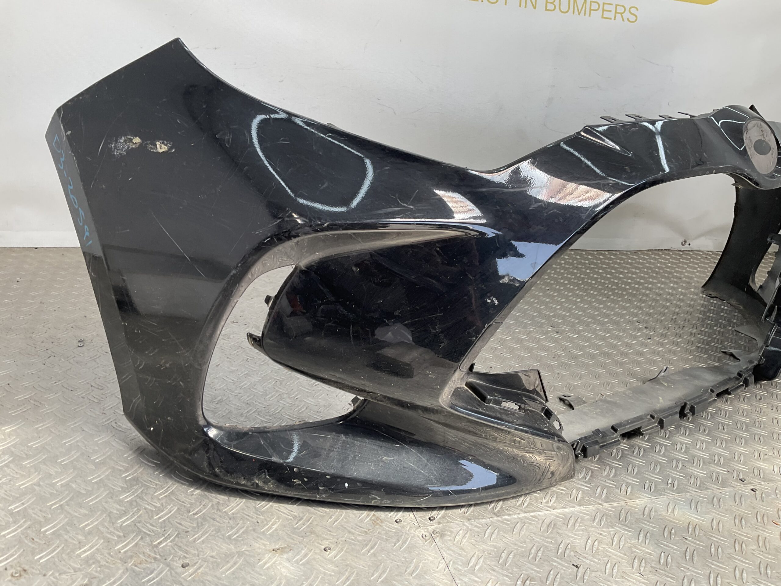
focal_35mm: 29
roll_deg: -9.0
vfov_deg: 48.2
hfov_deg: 61.7
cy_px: 293
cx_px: 390
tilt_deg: -22.4
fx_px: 654
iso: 16
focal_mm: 3
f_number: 1.8
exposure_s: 1/160
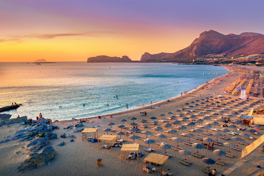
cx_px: 132
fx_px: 205
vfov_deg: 46.4
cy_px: 88
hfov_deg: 65.5
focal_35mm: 28
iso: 100
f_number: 5.6
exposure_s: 1/160
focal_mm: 10.3
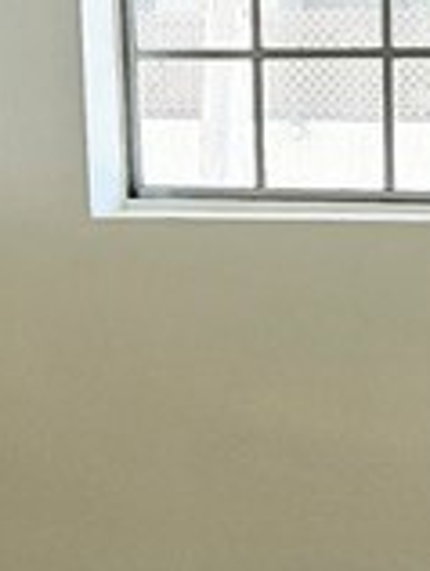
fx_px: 2461
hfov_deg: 10.0
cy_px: 376
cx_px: 311
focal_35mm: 149
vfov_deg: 13.2
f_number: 1.8
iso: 50
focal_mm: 5.4
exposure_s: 1/180
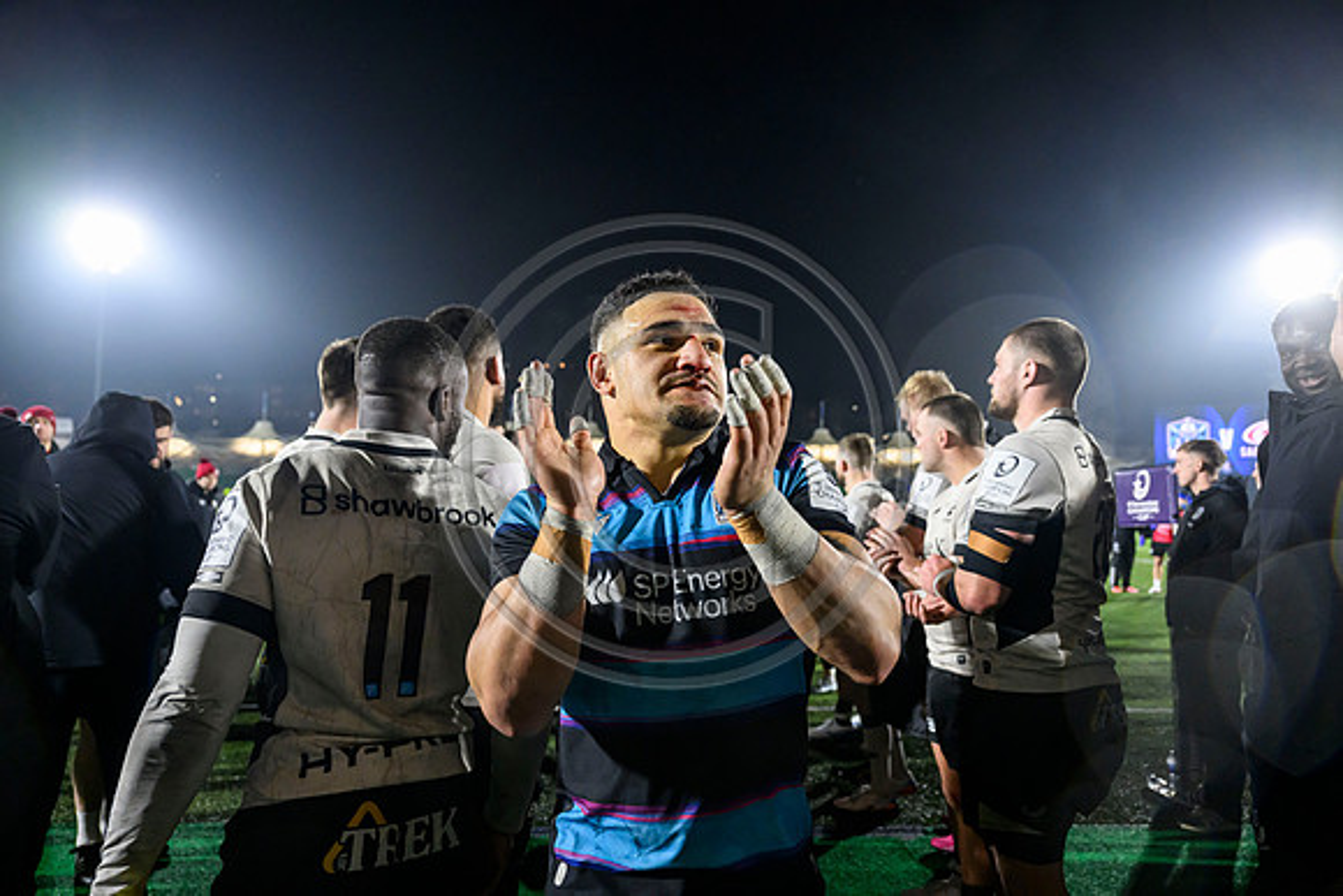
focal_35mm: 24
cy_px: 448
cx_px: 672
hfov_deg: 73.7
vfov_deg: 53.2
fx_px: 896
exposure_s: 1/1000
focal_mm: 24
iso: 5000
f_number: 3.2
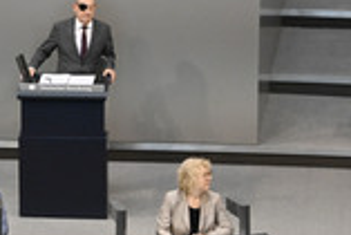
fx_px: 3250
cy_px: 60
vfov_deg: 4.1
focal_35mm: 333
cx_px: -21
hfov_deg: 6.2
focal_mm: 116
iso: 5000
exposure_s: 1/250
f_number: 5.6
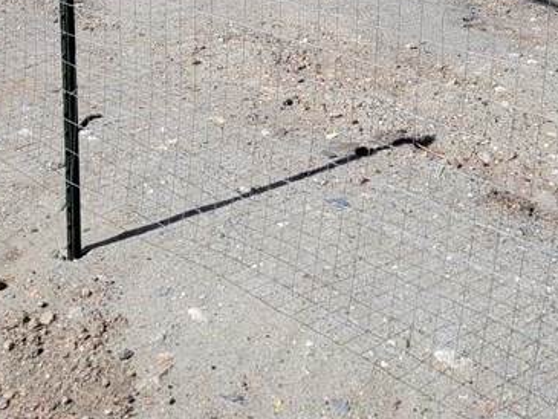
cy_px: -93
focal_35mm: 73
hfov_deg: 26.7
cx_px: 249
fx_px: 1177
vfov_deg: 19.0
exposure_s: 1/2650
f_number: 1.8
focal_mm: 5.4
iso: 40
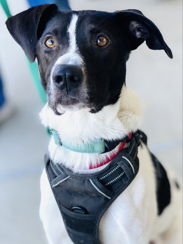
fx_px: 366
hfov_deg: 28.1
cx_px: 92
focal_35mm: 52
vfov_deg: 36.8
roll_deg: +9.7
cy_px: 122
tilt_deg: -32.7
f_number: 2
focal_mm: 6
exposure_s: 1/122
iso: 64
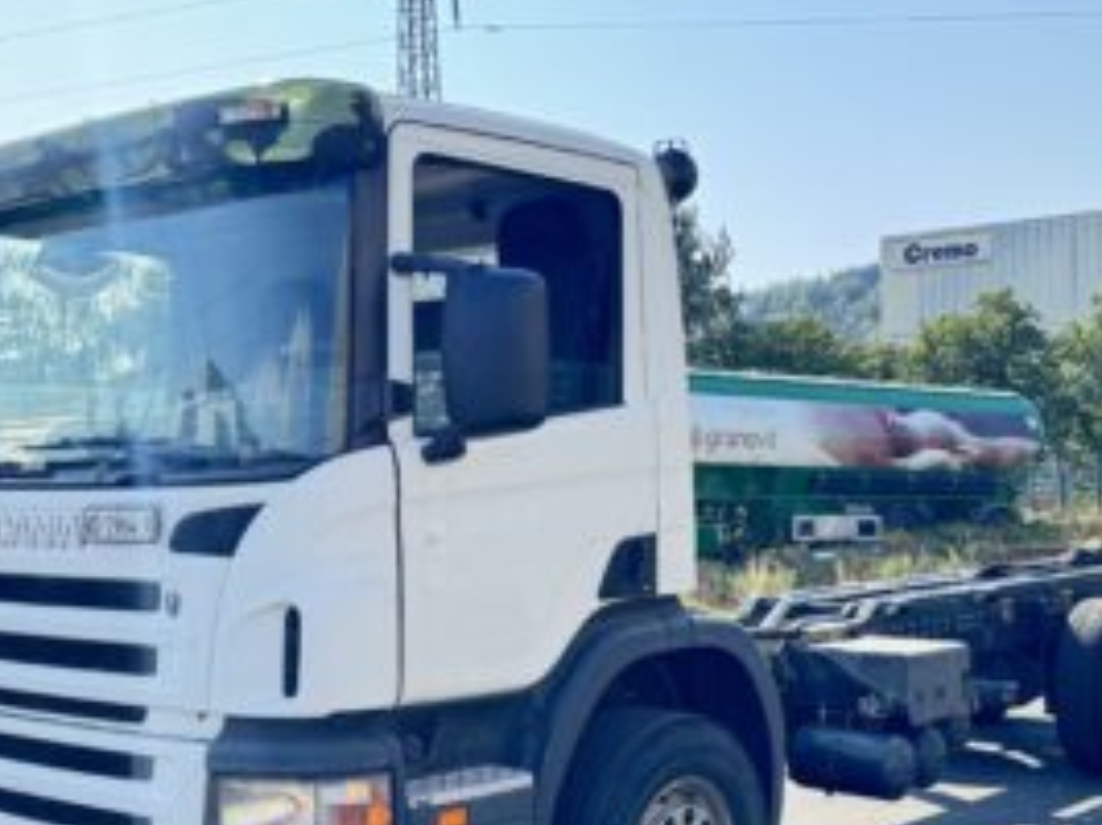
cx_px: 644
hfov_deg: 51.1
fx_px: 1146
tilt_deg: -2.2
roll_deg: +0.5
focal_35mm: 36
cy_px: 557
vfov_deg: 39.1
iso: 80
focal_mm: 6.76
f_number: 1.78
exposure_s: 1/842
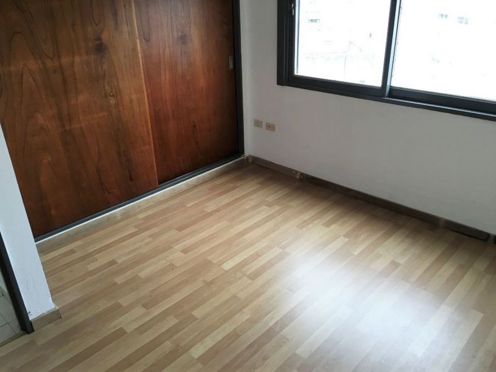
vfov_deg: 48.2
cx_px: 248
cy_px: 186
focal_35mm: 29
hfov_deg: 61.7
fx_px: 416
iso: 25
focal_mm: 4.15
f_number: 2.2
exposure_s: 1/33
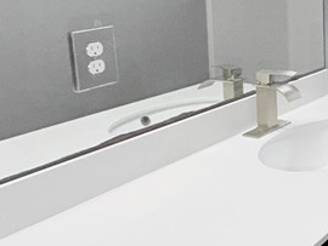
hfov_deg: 28.8
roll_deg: +0.6
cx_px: 437
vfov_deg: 26.4
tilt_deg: -6.5
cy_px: 12
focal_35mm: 53
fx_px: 503
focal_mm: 2.22
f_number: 2.2
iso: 80
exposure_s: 1/120
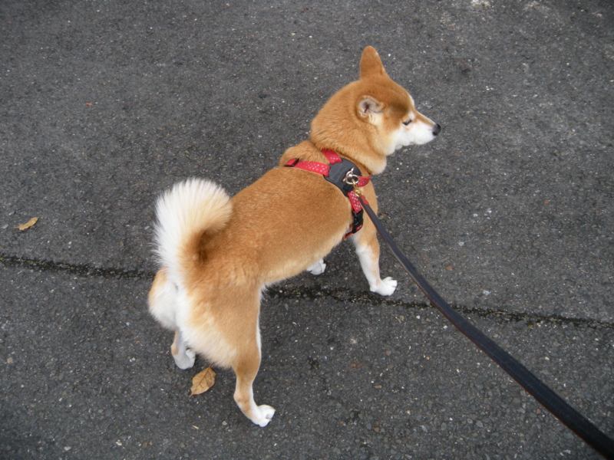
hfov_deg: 46.8
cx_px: 307
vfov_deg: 36.0
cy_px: 230
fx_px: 709
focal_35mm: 40
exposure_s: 1/55.6
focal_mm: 6.6
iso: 104
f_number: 3.9
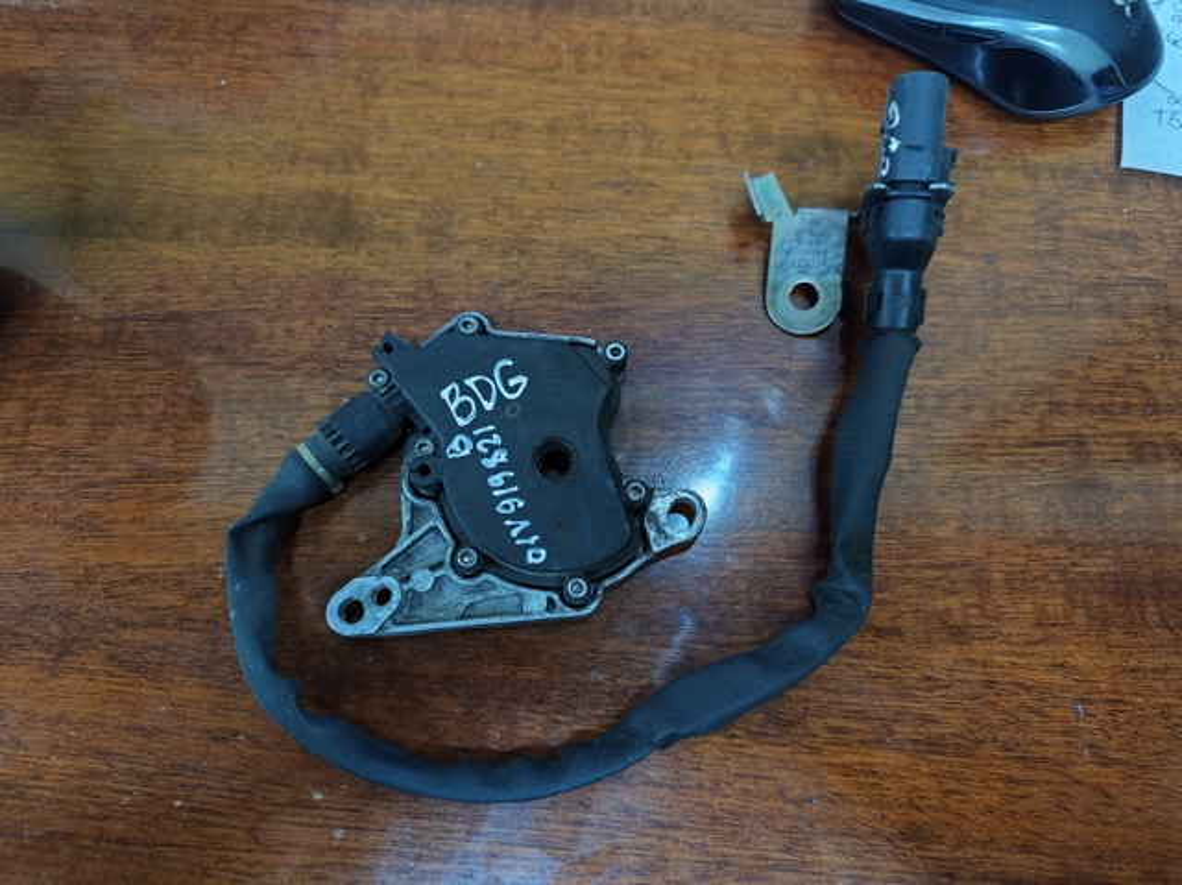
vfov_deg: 58.8
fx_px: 785
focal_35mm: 23
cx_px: 591
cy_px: 442
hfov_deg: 74.0
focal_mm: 6.19
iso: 3200
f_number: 1.65
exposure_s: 1/20
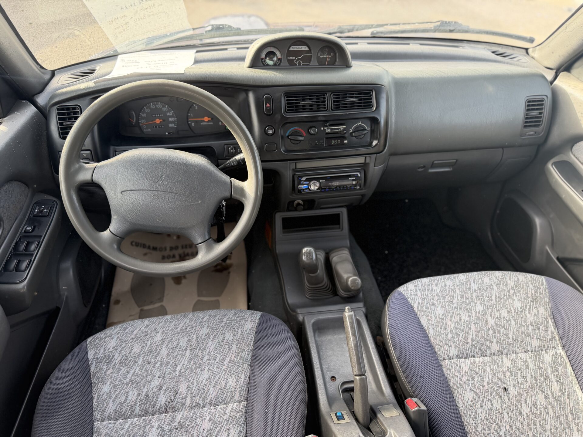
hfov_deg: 71.6
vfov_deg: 56.8
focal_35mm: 24
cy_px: 218
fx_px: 404
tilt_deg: -36.8
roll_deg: -5.9
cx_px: 292
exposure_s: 1/228
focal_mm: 6.76
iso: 160
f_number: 1.78
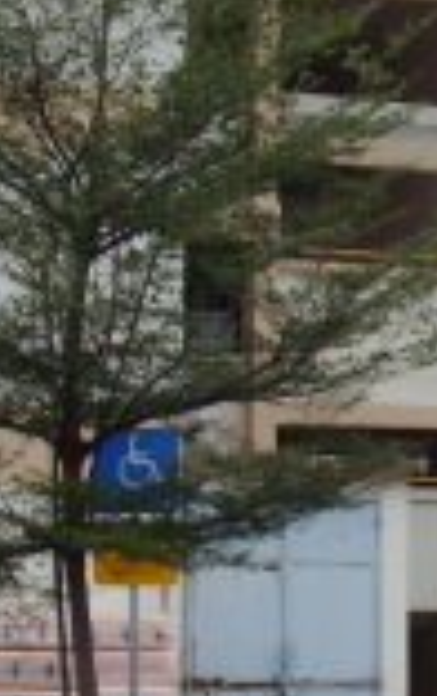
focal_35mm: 138
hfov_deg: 9.0
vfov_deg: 15.1
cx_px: 847
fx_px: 2620
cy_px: 326
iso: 80
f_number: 5.6
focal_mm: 6.2
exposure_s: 1/500
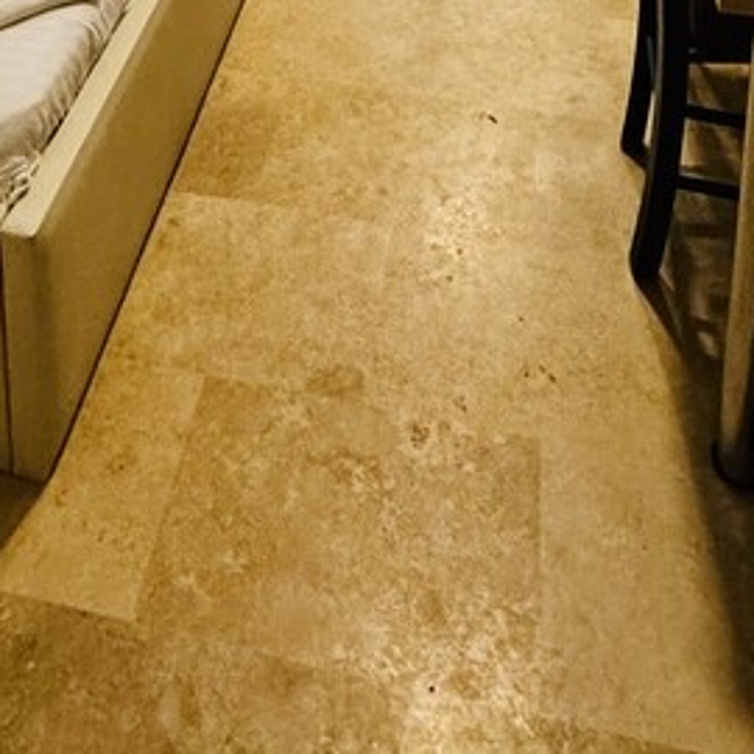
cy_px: -469
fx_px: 1158
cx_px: 307
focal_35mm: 47
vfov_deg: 24.5
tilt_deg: -11.8
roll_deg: -0.1
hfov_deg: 35.9
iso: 320
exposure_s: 1/100
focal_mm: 2.22
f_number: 2.2
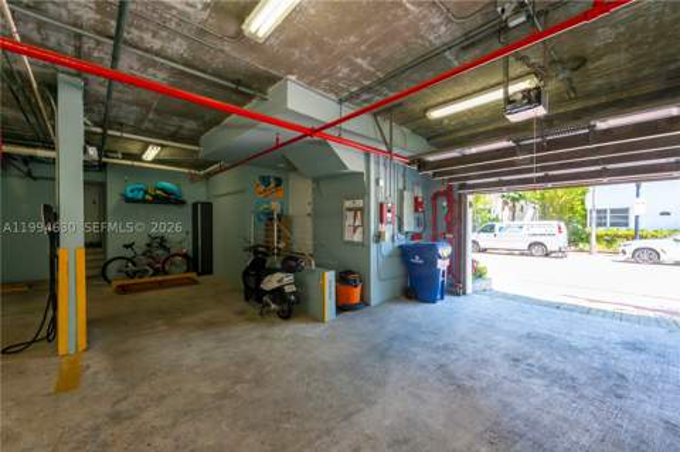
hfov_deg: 104.3
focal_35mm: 14
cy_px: 226
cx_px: 340
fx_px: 264
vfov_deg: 81.1
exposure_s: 1/50
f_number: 11
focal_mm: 14
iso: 640
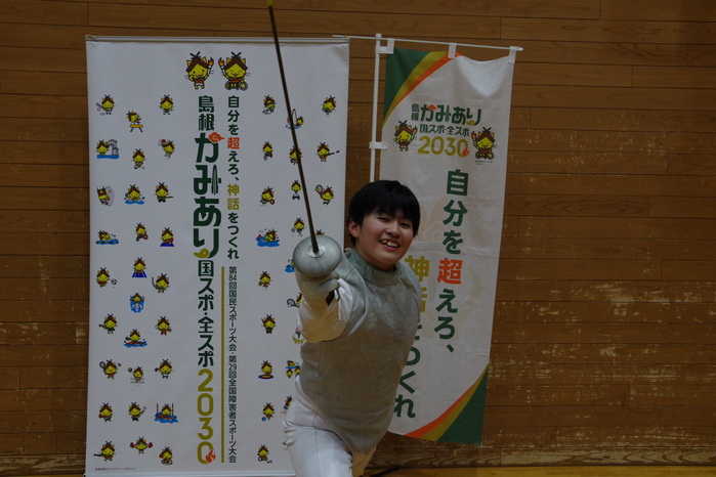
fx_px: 835
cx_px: 358
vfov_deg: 31.9
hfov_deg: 46.4
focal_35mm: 42
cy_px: 238
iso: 3200
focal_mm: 28
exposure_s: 1/200
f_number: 5.6
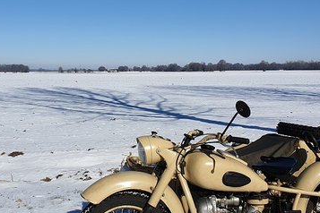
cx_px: 148
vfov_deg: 25.5
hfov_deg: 37.5
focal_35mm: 53
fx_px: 471
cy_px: 105
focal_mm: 4.3
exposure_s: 1/3774
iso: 50
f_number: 2.4
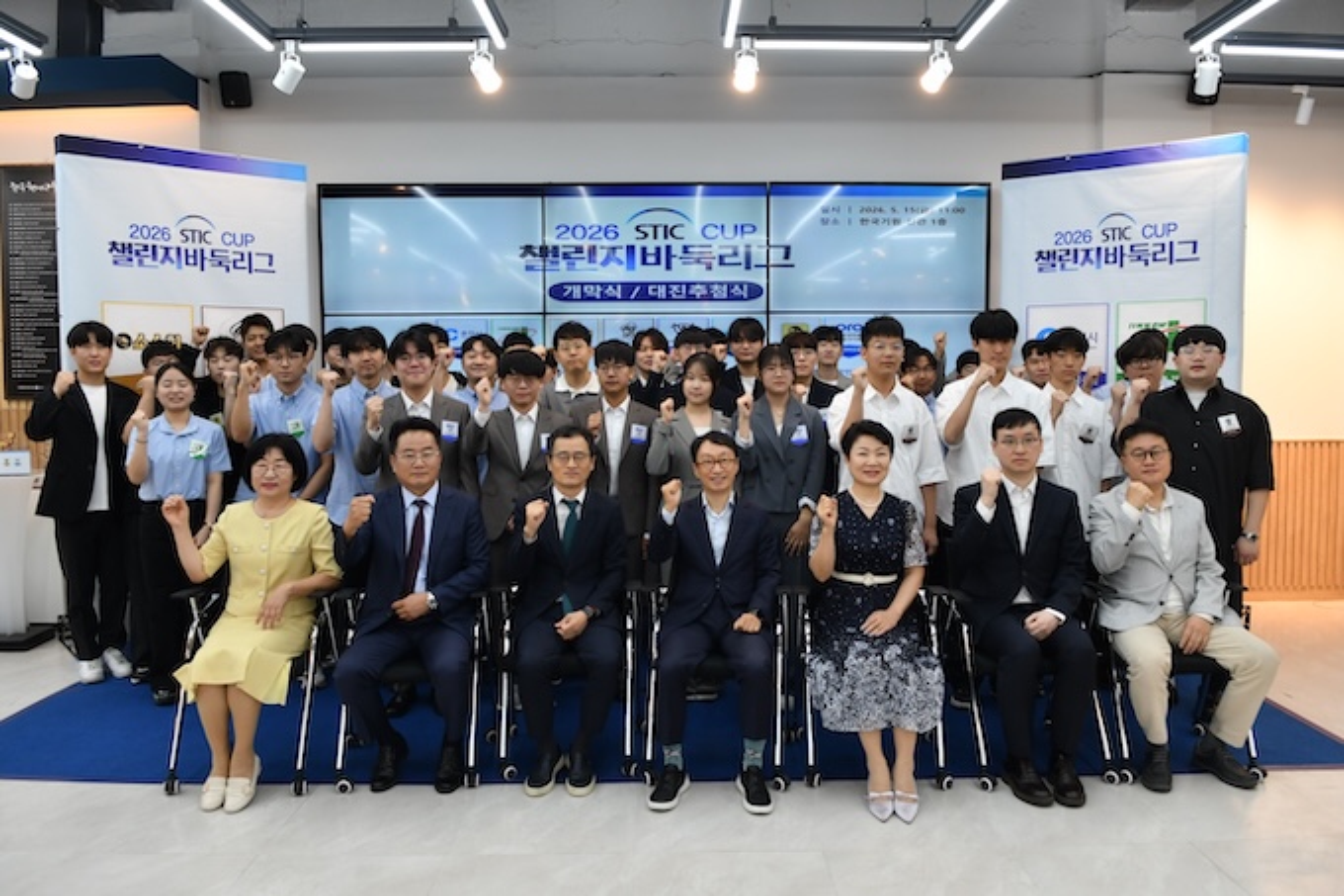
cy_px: 448
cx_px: 672
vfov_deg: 51.3
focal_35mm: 25
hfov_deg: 71.5
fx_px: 933
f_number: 5
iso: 400
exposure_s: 1/100
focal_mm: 17
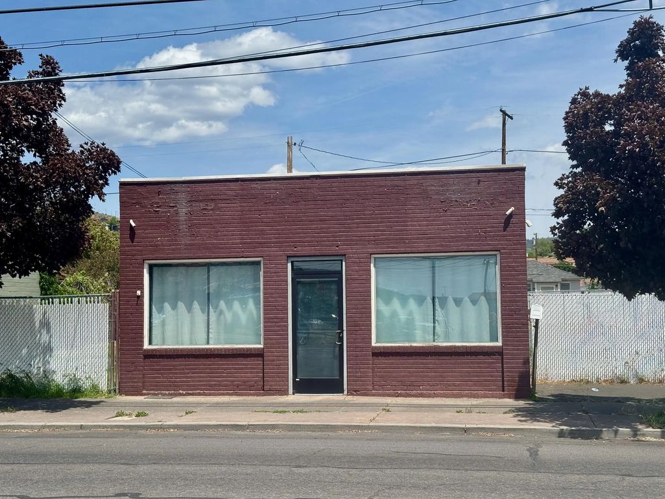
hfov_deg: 39.7
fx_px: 922
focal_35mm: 48
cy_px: 250
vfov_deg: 30.3
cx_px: 332
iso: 64
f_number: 1.78
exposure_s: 1/6410
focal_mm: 6.76
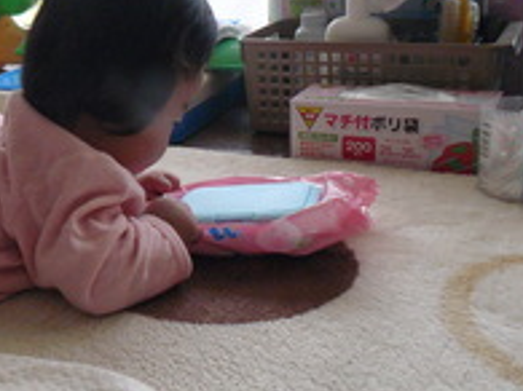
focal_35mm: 74
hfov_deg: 25.2
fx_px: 1117
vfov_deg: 19.9
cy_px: 193
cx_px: 16
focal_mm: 6
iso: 200
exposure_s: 1/125
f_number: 2.8
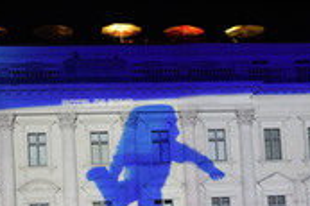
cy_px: 236
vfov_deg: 14.6
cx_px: 194
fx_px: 783
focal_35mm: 91
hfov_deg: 22.3
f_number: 3.5
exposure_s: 1/20
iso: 1600
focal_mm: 35
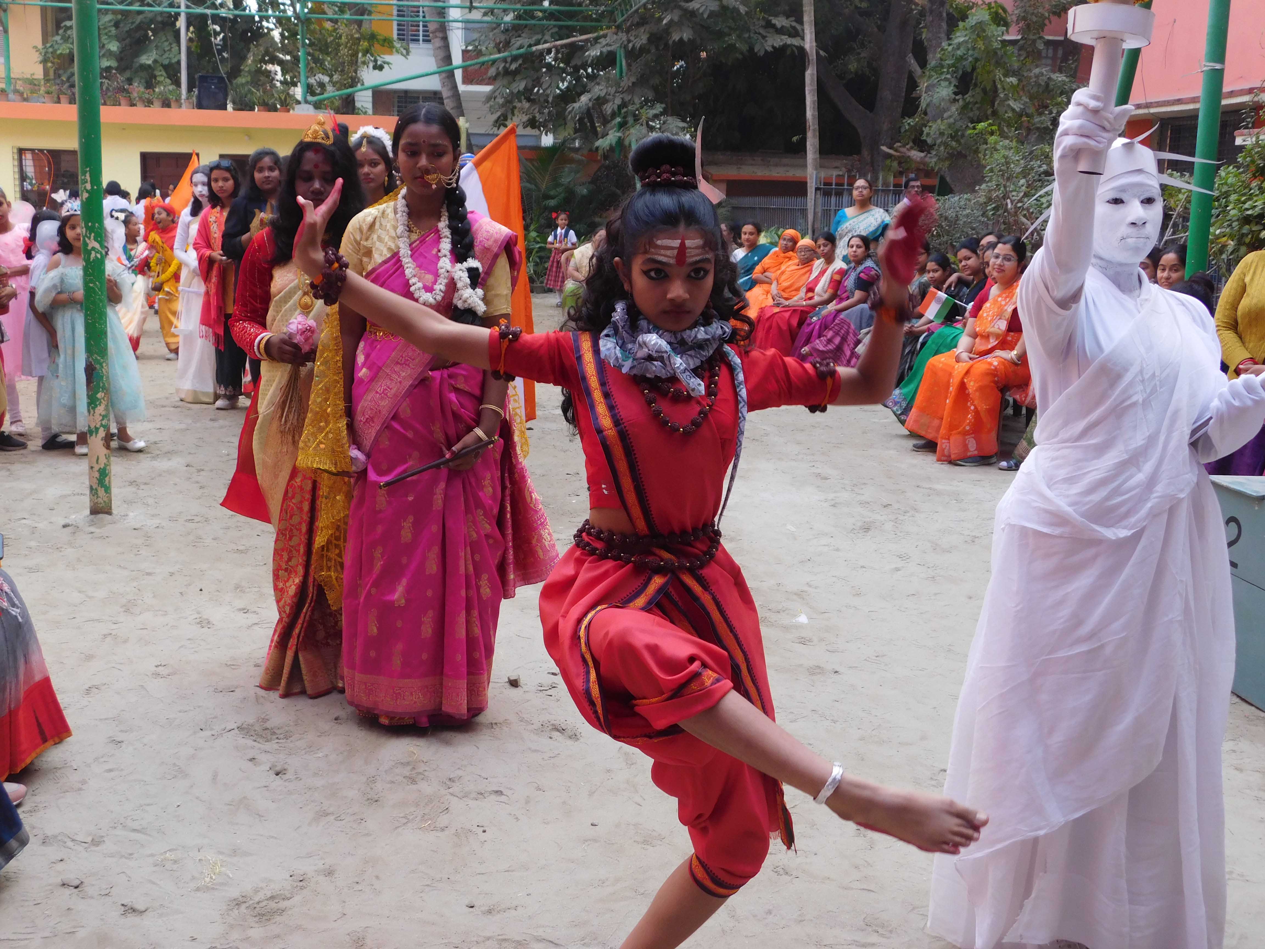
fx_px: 1462
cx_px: 632
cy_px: 474
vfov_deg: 36.0
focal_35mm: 40
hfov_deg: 46.8
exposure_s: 1/60
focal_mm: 7.1
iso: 125
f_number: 3.6
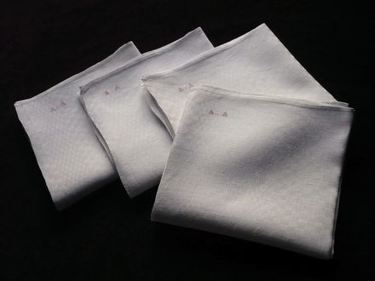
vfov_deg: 40.7
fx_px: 379
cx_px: 188
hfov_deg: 52.6
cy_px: 140
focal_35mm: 35
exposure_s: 1/400
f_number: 2.8
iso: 400
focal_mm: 5.8
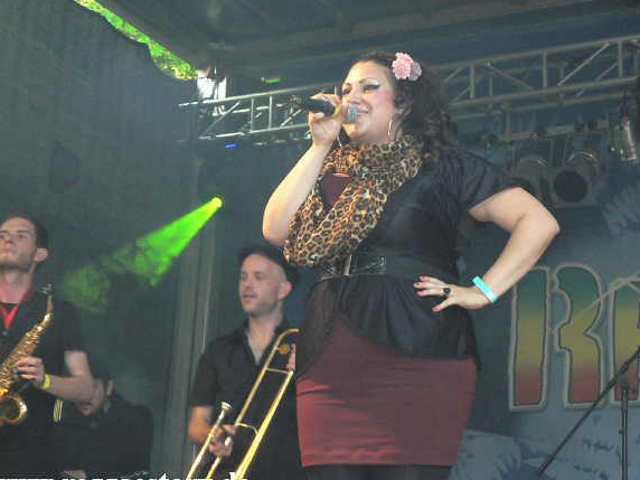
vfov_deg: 22.9
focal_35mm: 64
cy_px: 248
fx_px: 1183
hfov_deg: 30.3
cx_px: 310
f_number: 3.2
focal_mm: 10.5
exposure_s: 1/60
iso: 400
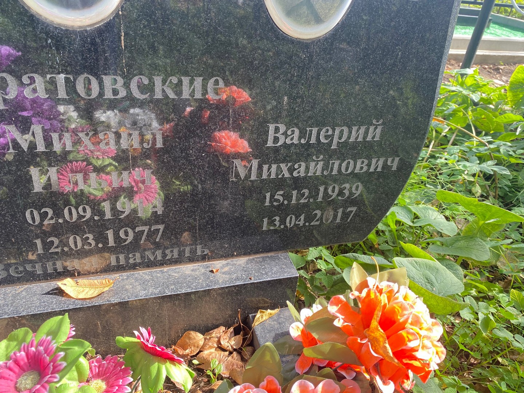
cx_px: 262
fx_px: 394
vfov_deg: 53.1
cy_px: 196
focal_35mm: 26
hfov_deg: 67.3
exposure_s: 1/133
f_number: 1.8
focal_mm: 4.25
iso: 32
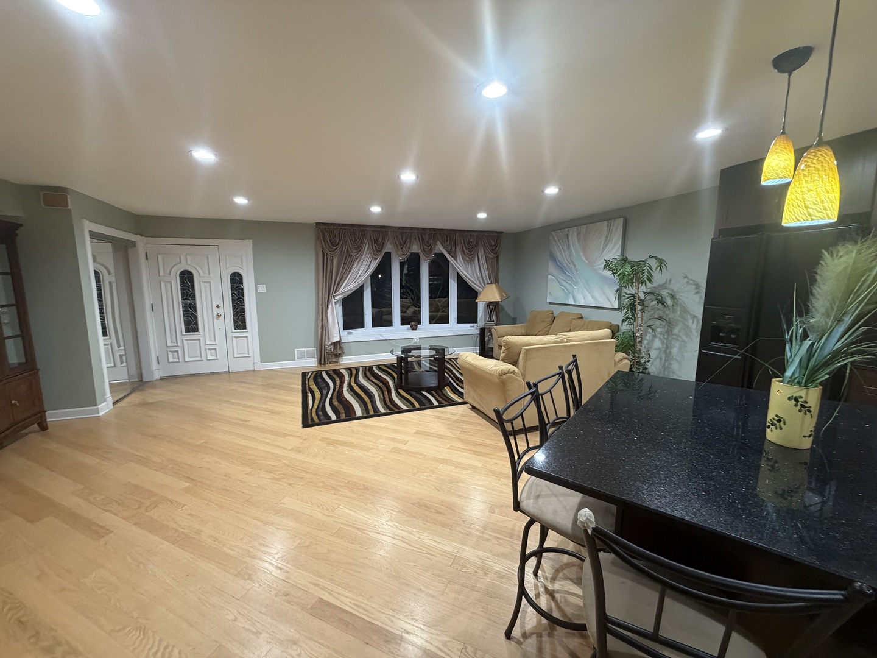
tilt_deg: -7.2
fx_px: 355
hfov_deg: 102.1
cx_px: 438
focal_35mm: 14
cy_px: 329
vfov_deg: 85.7
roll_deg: +0.4
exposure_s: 1/60
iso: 320
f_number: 2.2
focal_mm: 2.22
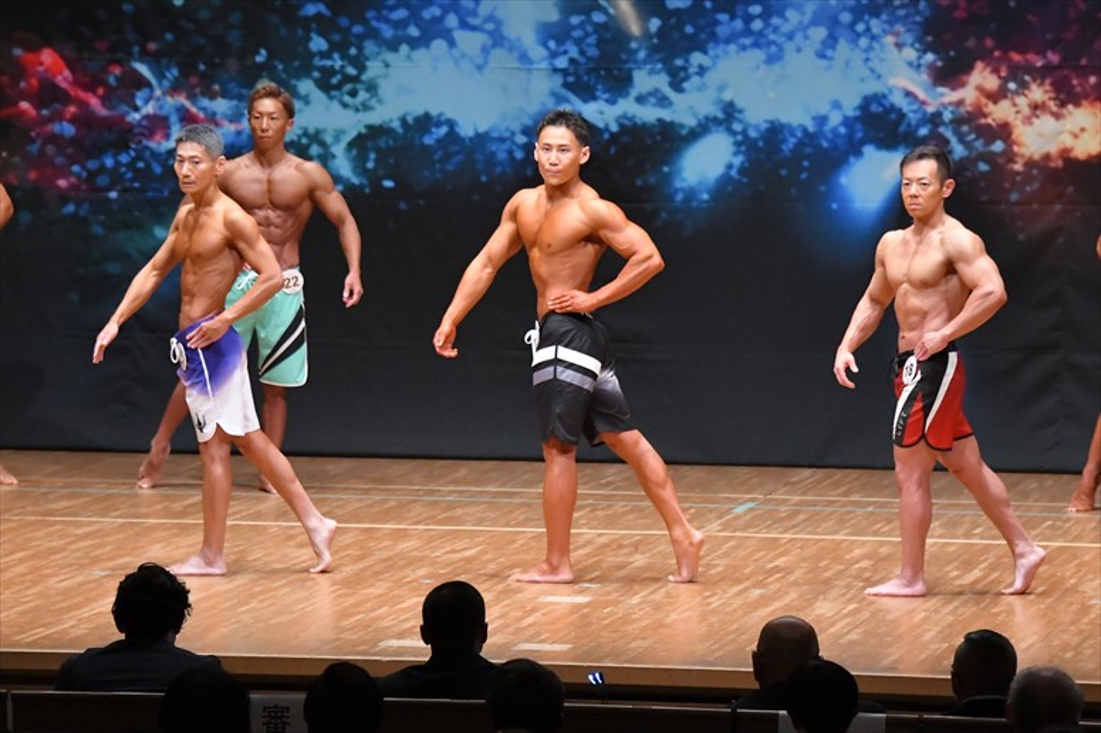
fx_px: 6175
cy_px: 366
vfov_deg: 6.8
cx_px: 550
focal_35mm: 202
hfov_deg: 10.2
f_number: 5.6
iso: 8000
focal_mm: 135
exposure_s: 1/400
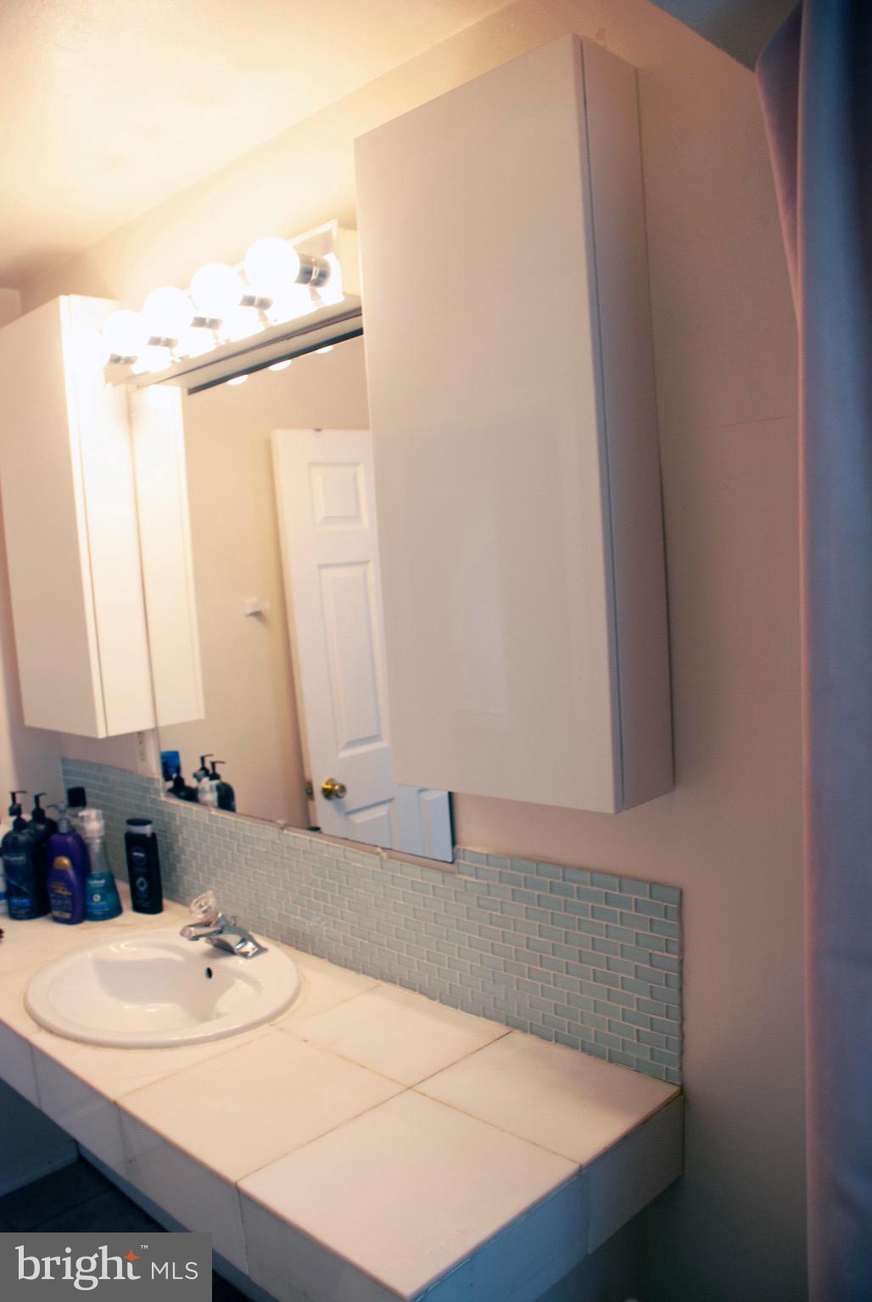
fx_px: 978
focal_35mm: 27
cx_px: 436
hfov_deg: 48.0
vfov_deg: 67.3
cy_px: 651
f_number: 4
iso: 250
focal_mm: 18
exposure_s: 1/20
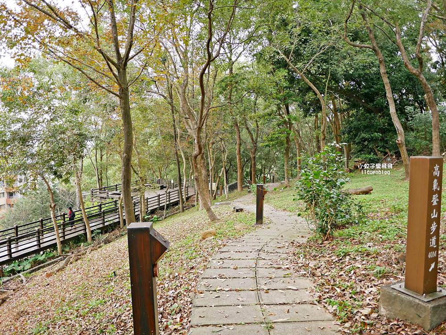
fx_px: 361
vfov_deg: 49.8
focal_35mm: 28
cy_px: 168
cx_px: 223
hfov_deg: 63.4
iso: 400
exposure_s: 1/60
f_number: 2.5
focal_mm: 14
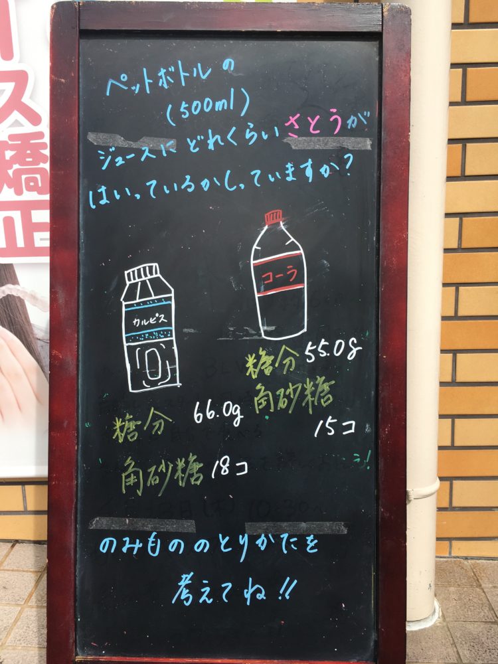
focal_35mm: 29
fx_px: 556
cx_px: 249
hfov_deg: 48.2
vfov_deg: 61.7
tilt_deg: -9.9
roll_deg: +1.5
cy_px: 332
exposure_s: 1/1202
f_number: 2.2
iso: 25
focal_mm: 4.15
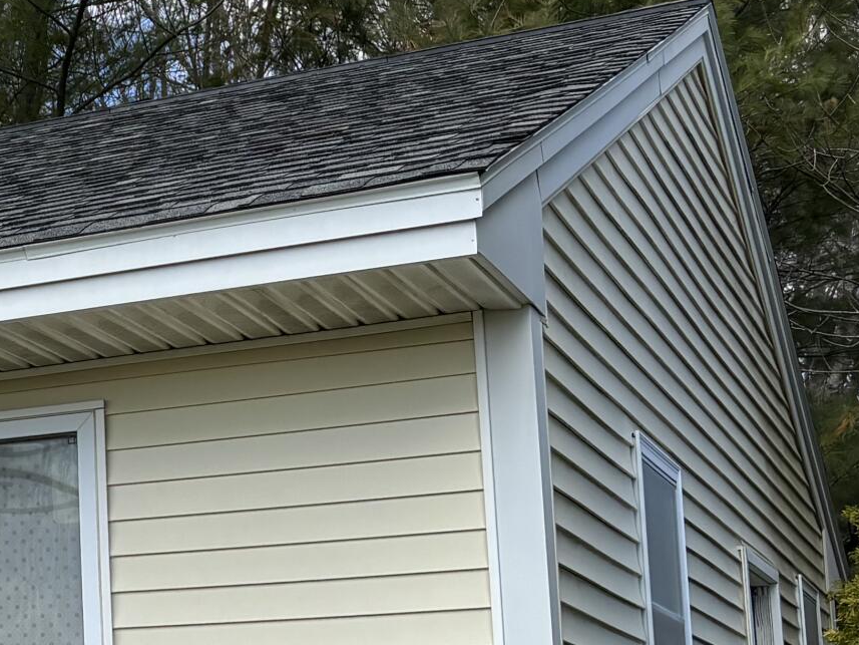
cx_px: -377
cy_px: 490
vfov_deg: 16.2
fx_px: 2258
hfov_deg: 19.2
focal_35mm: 91
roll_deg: -1.1
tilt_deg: +9.0
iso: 50
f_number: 1.6
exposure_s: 1/2024
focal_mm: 5.96
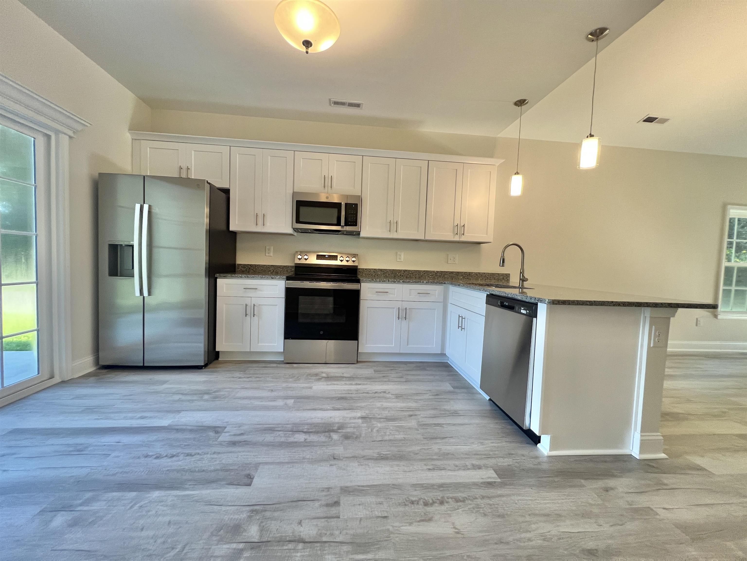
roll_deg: -1.6
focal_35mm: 13
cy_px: 280
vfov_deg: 89.9
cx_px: 374
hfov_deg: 106.2
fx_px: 281
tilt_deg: -3.3
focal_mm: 1.57
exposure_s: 1/120
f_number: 1.8
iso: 160
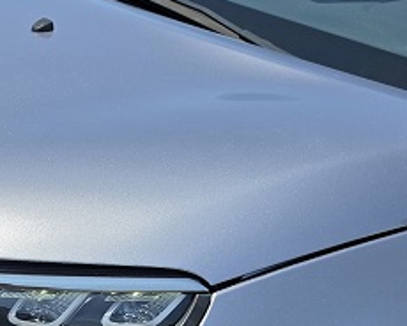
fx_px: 940
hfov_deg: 22.8
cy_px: 471
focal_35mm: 78
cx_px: -57
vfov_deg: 17.8
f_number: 1.4
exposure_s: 1/7939
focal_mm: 6.5
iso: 32
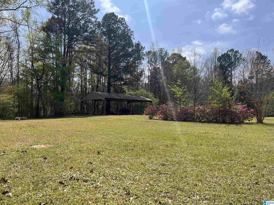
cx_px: 137
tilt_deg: +2.6
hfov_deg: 67.3
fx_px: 206
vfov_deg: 53.1
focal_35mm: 26
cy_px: 102
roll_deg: +0.5
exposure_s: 1/3413
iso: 50
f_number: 1.6
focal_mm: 5.1
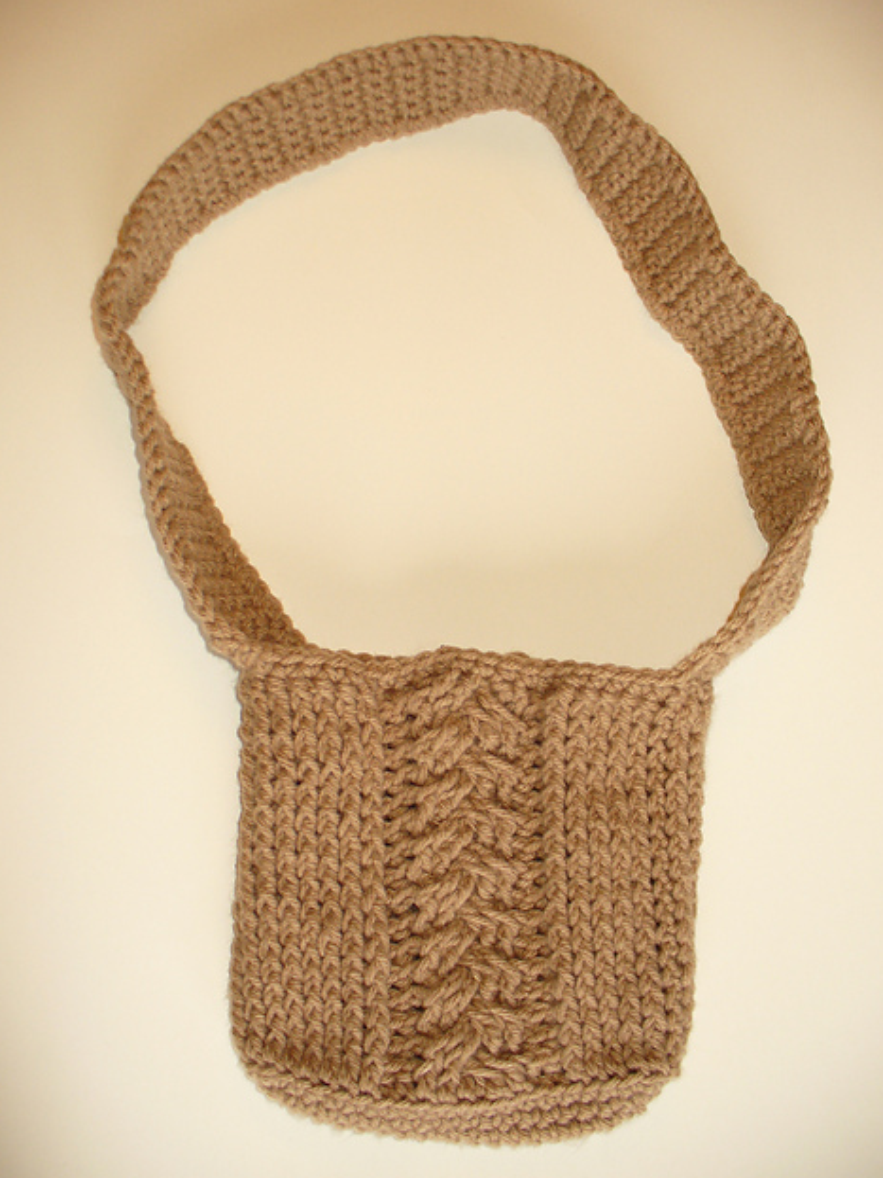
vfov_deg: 49.0
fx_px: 1293
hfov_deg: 37.7
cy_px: 601
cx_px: 441
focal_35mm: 38
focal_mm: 6.1
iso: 80
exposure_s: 1/60
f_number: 2.8
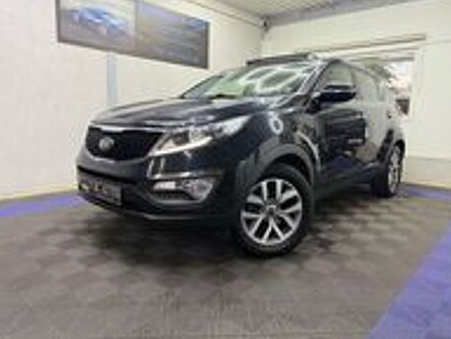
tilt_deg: -8.7
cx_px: 229
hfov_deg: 69.4
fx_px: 326
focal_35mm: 25
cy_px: 168
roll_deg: -1.4
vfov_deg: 54.9
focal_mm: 6.76
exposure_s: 1/87
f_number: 1.78
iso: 200
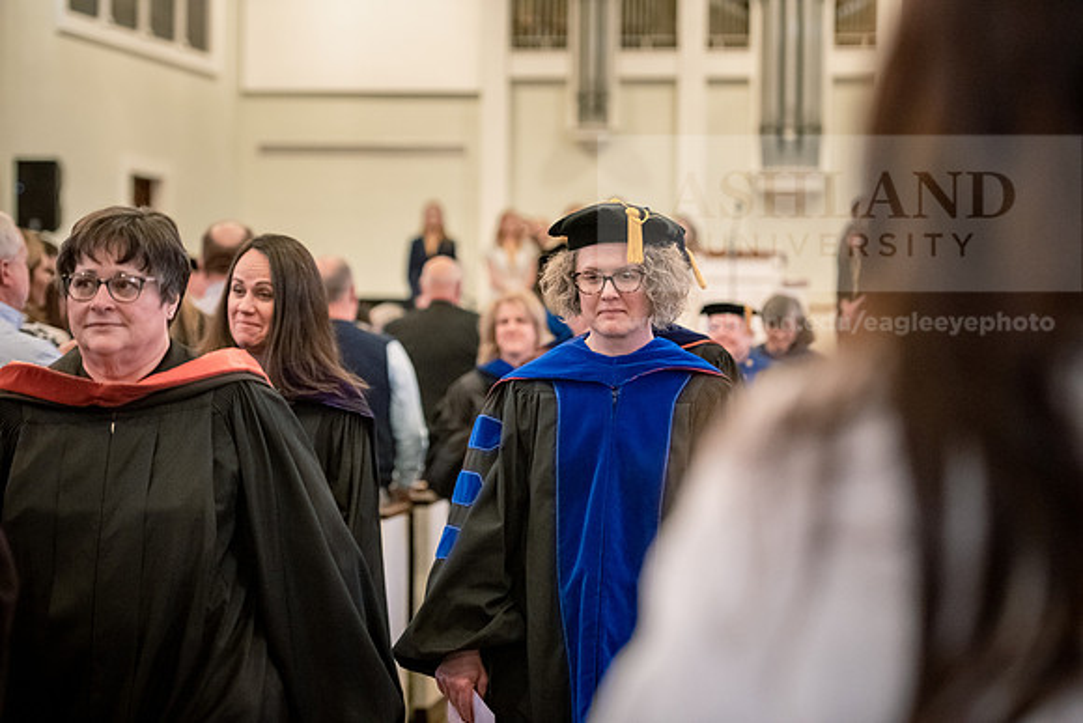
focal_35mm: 95
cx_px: 542
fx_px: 2858
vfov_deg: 14.4
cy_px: 362
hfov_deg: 21.5
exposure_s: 1/200
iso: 6400
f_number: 3.2
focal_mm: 95
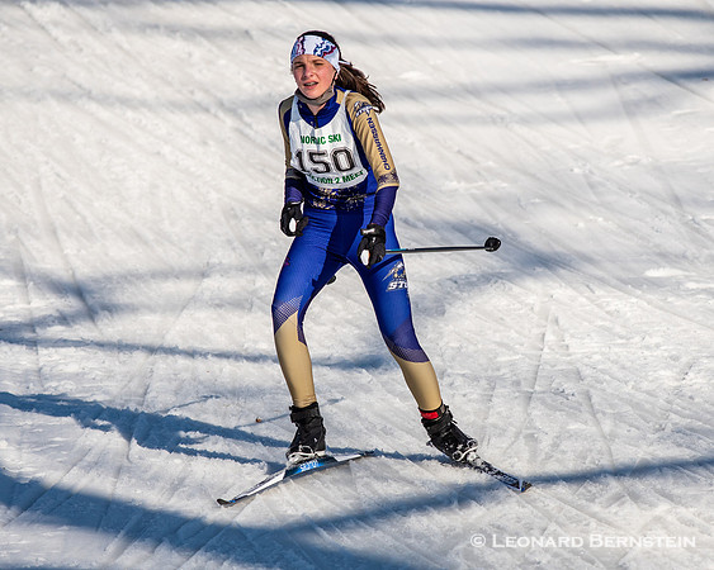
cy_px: 285
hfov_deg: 3.8
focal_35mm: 507
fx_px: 10706
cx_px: 380
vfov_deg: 3.1
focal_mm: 300
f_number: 5.6
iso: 400
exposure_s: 1/3200
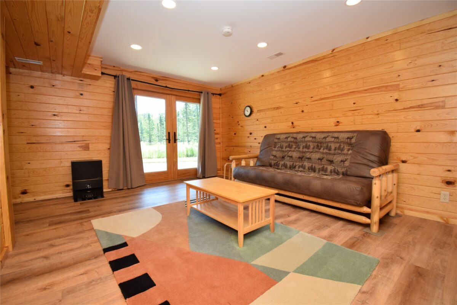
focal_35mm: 15
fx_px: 190
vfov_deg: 77.3
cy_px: 152
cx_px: 228
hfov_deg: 100.4
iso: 400
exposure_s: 1/125
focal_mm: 10
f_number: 5.6
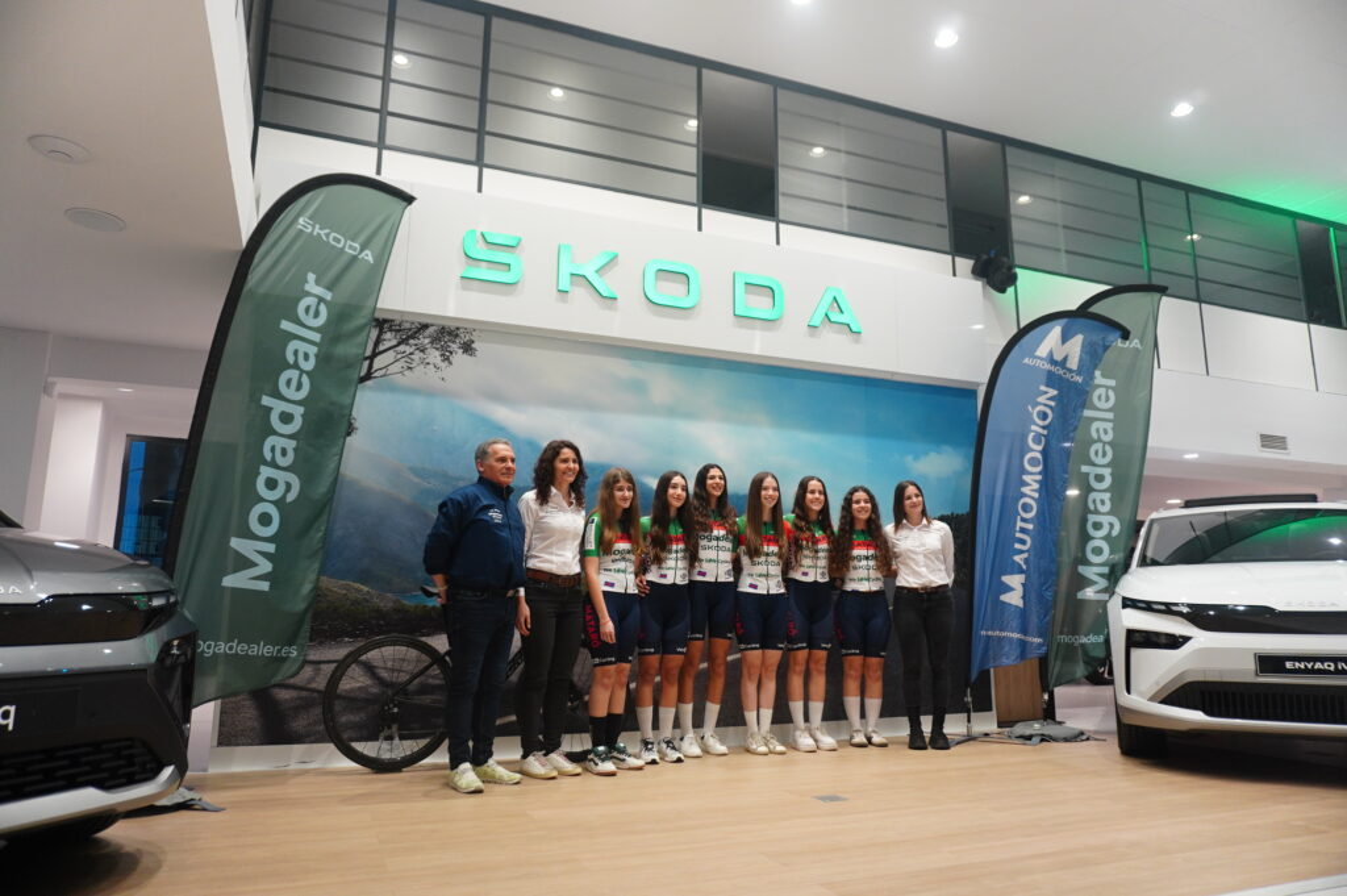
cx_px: 674
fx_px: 897
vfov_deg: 53.1
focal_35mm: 24
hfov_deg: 73.8
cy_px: 448
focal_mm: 16
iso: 800
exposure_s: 1/160
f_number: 3.5
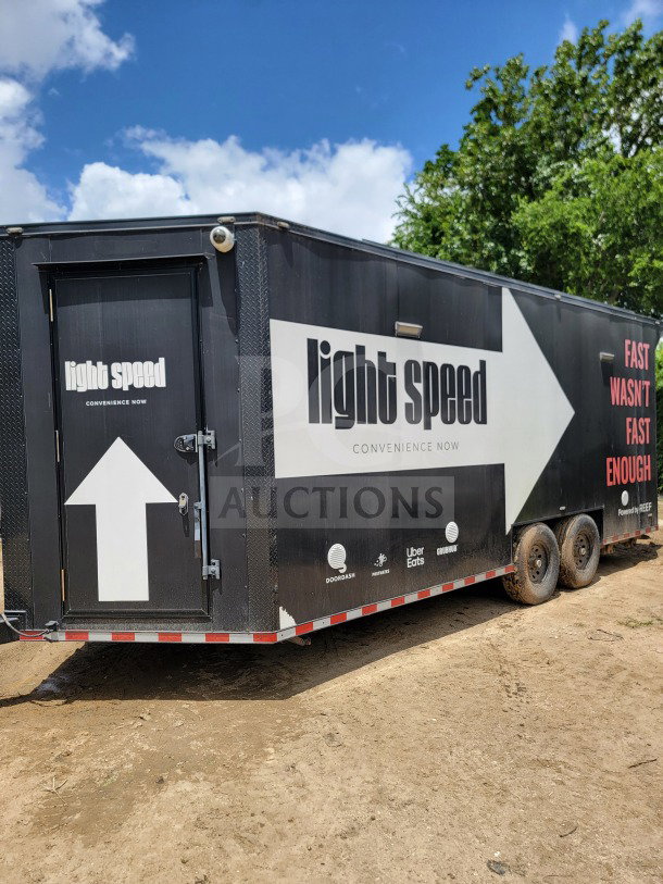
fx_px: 613
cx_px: 332
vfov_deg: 71.6
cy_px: 442
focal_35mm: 24
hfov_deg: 56.8
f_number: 1.8
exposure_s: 1/939
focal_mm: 6.7
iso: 16
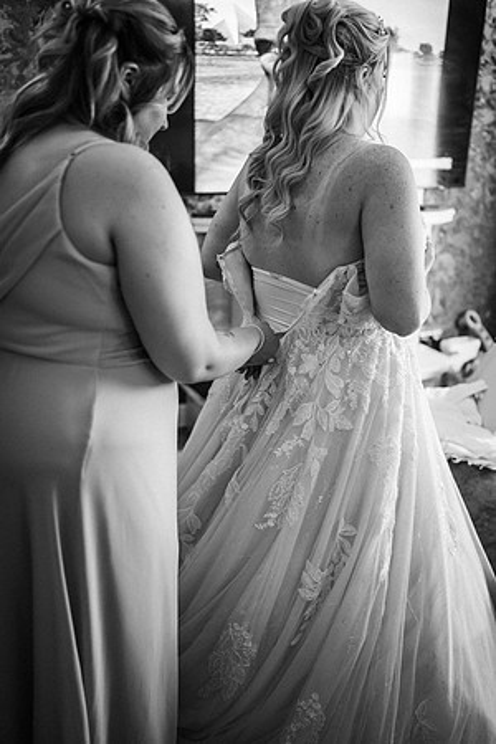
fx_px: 723
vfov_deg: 54.4
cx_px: 248
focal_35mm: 35
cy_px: 372
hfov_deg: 37.9
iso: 1800
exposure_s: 1/250
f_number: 1.8
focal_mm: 35
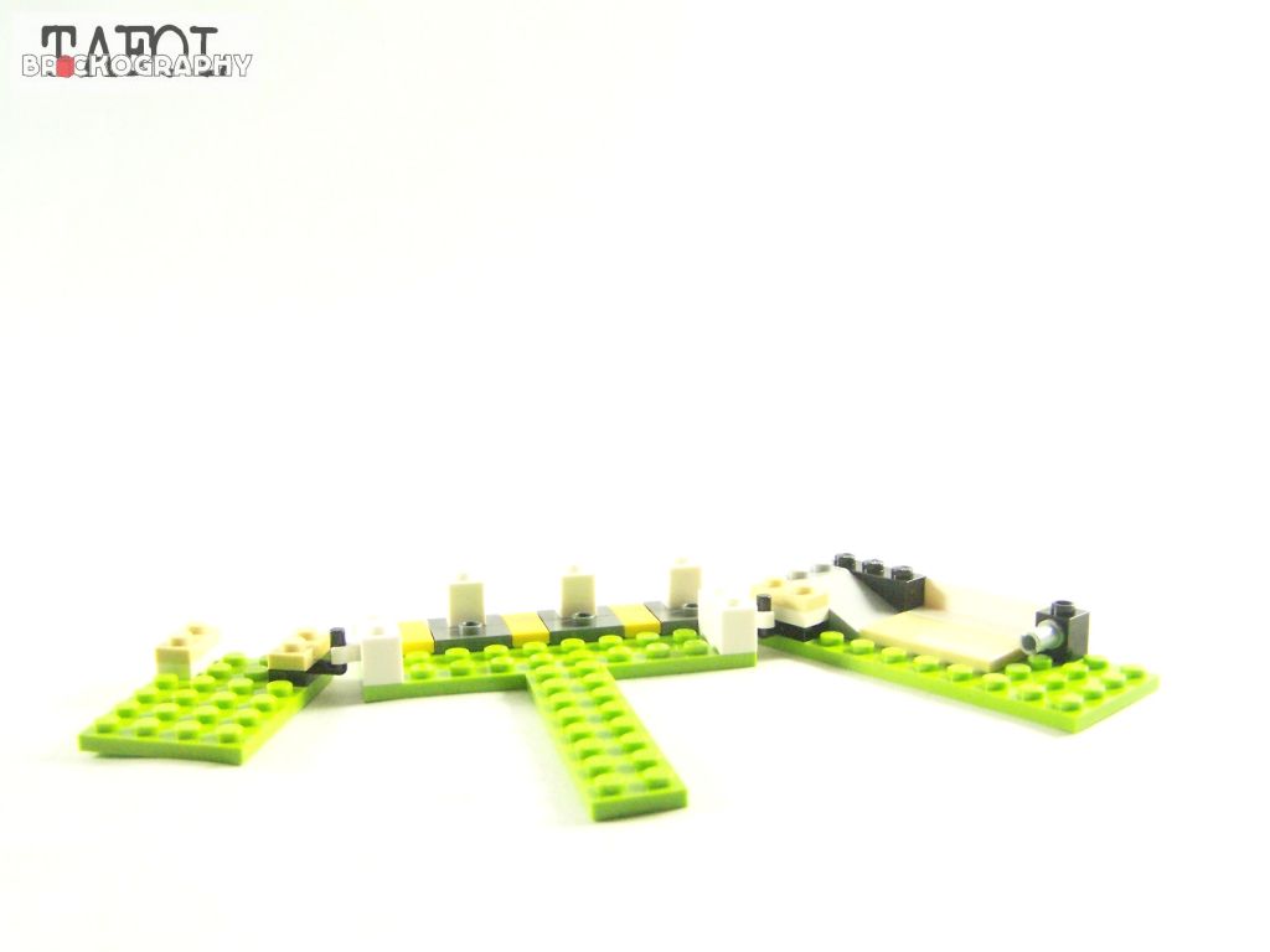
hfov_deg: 49.0
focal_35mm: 38
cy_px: 476
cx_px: 635
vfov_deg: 37.7
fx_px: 1394
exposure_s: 1/60
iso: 400
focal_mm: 6.3
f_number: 3.2
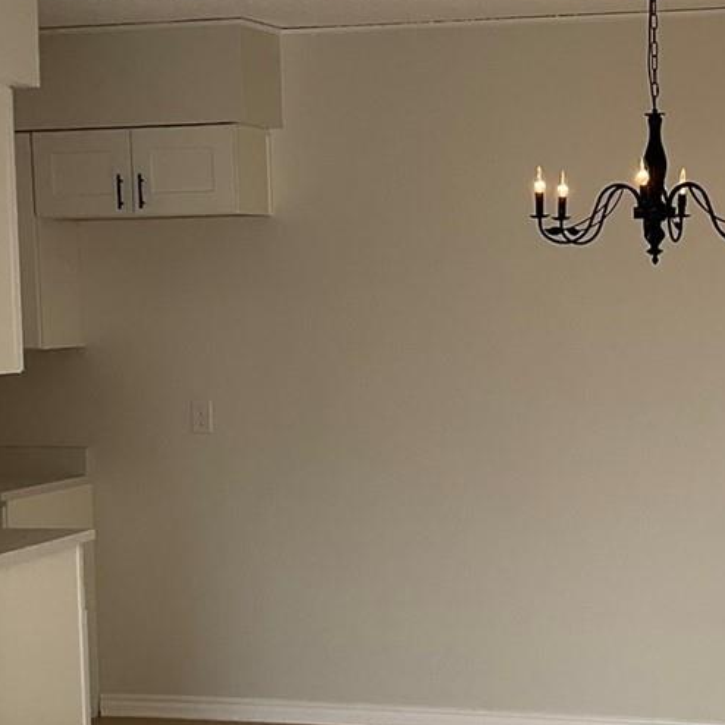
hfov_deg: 20.8
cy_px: 459
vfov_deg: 20.8
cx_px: 511
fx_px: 1967
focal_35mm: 83
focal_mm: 3
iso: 16
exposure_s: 1/457
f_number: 1.8
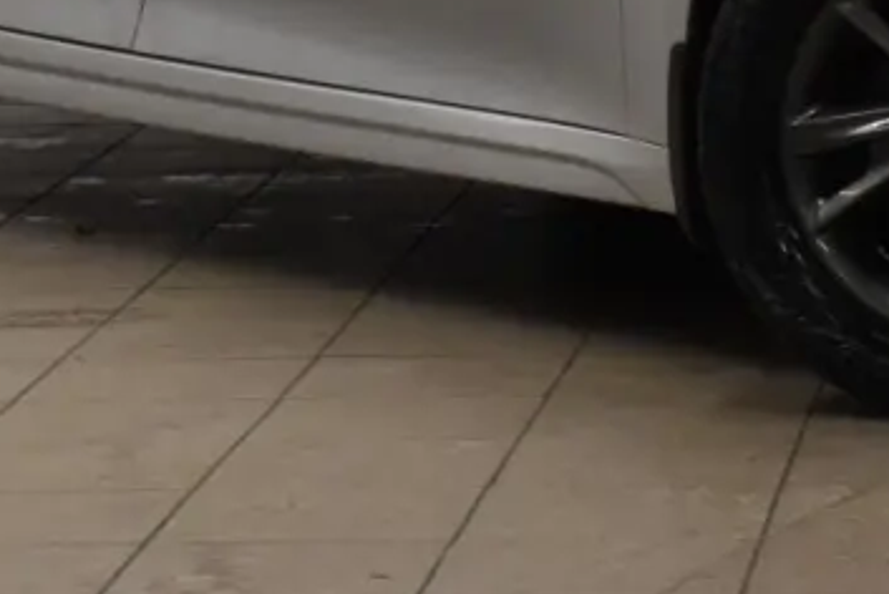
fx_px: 6450
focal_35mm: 261
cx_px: 886
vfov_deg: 5.2
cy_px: -456
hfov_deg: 7.8
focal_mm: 48
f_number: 13
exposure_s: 1/60
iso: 1600
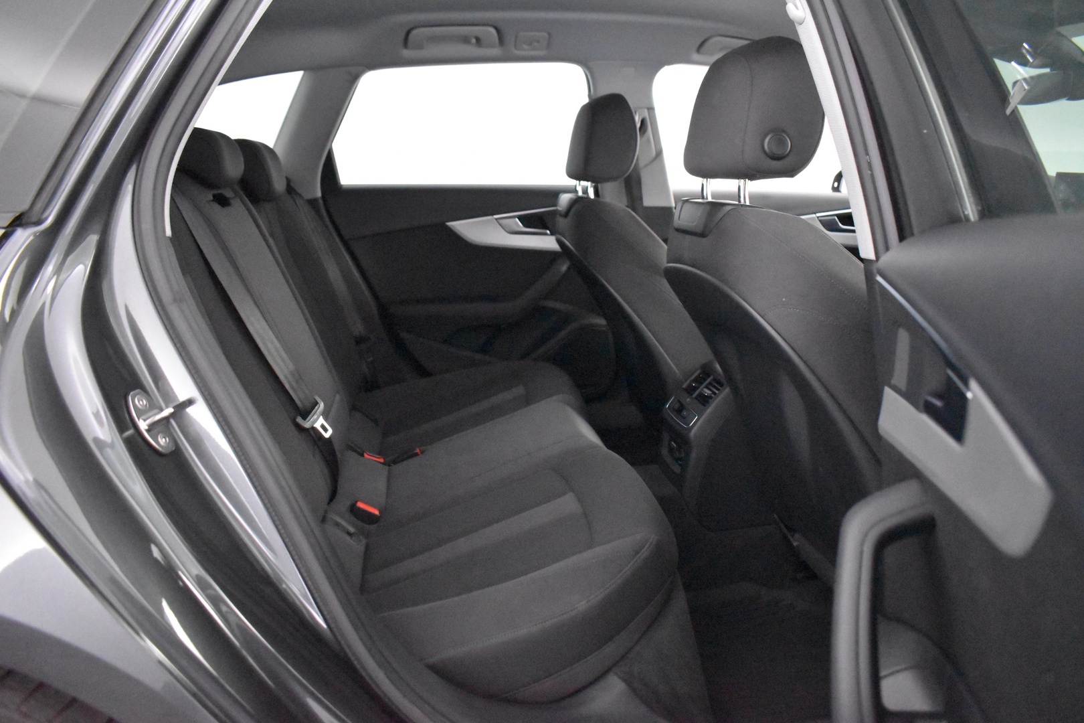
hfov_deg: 67.4
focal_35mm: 27
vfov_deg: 47.9
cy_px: 362
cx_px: 542
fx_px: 813
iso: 12800
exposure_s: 1/60
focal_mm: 18
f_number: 3.5
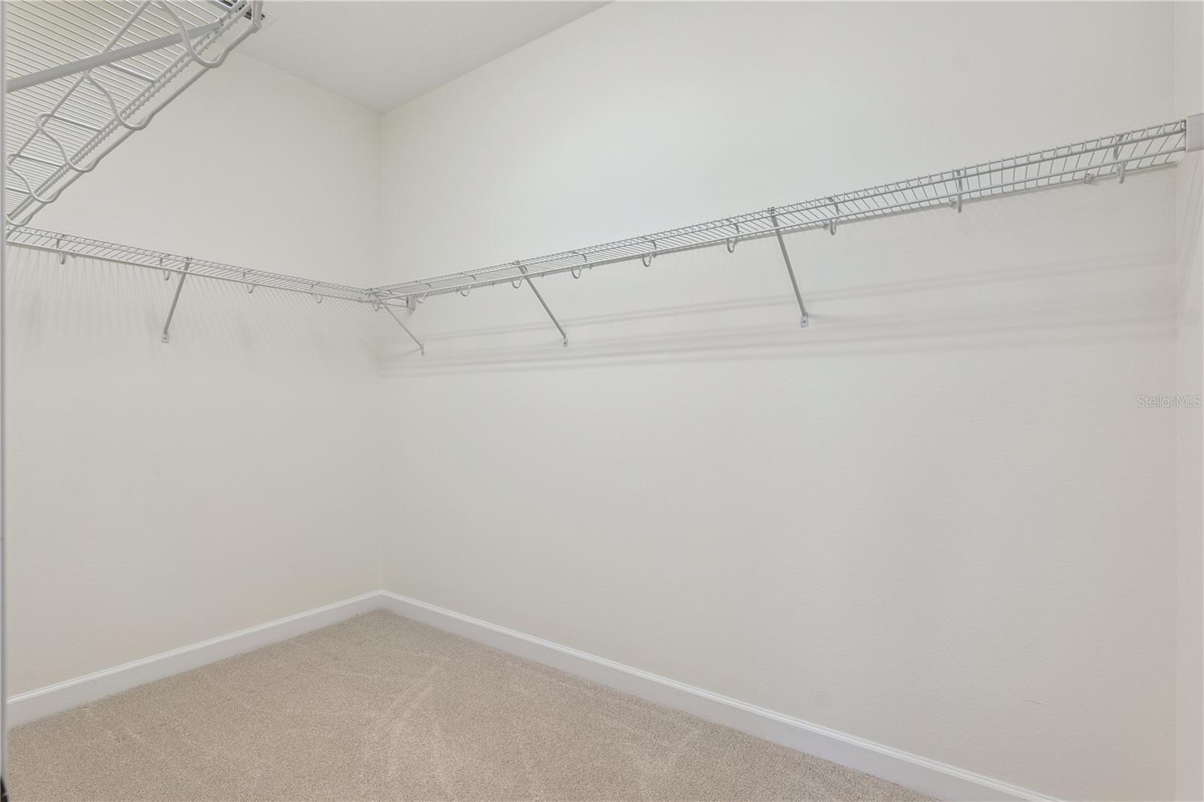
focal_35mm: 16
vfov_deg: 73.7
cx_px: 602
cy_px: 401
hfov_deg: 96.7
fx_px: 535
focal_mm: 16
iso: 800
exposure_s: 1/50
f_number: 10
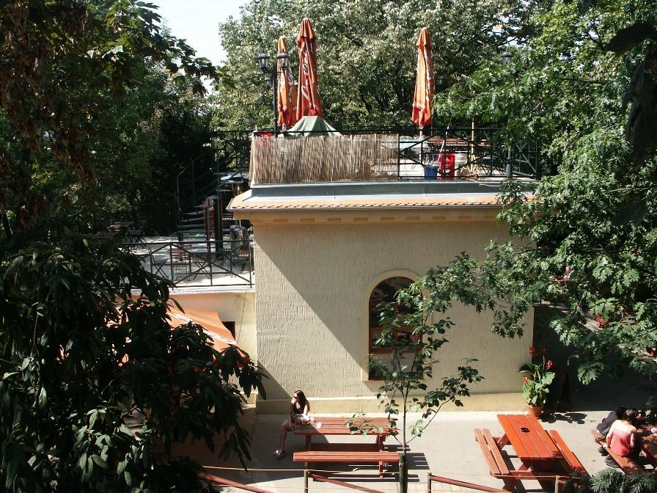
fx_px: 721
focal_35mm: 38
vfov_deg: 37.7
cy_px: 246
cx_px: 328
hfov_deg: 49.0
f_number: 5.6
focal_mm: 9.82
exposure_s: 1/180
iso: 100
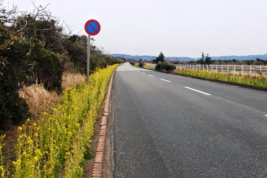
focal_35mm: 49
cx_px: 134
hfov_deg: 40.3
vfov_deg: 27.5
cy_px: 89
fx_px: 363
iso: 1250
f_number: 7.1
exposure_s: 1/800
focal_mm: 18.5
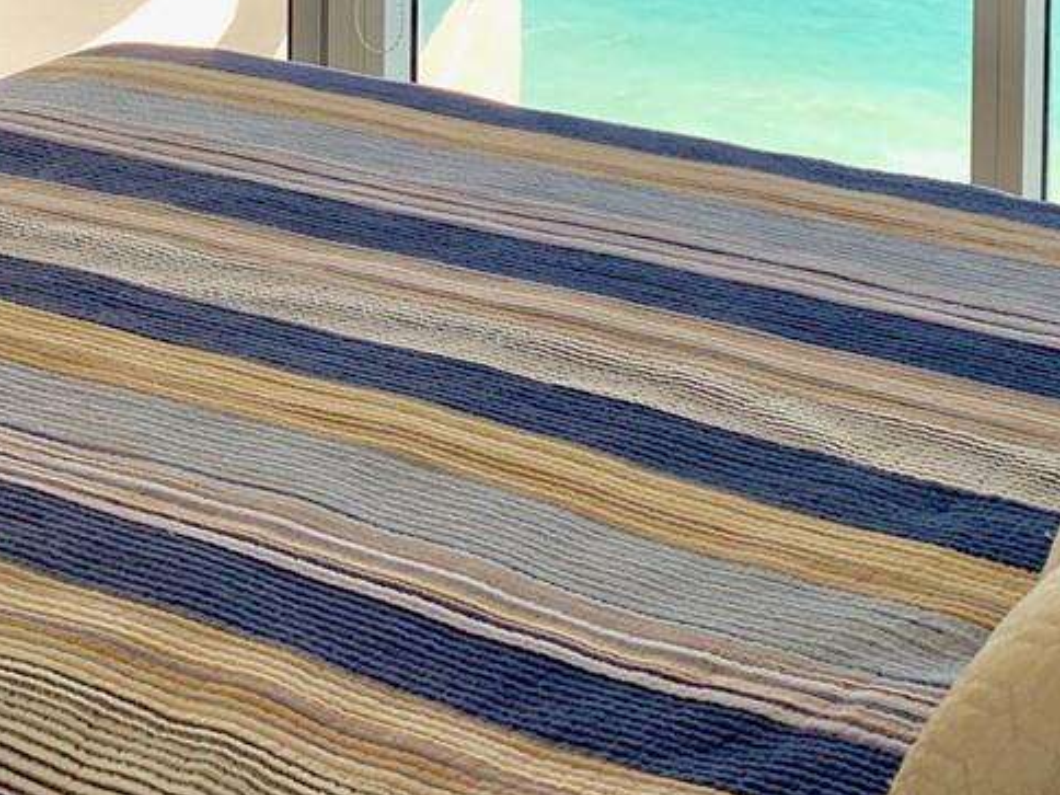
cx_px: 361
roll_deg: -1.3
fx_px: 2633
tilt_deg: -3.0
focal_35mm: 86
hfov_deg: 22.7
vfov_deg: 15.4
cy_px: -510
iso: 25
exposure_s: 1/336
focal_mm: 4.25
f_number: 1.8
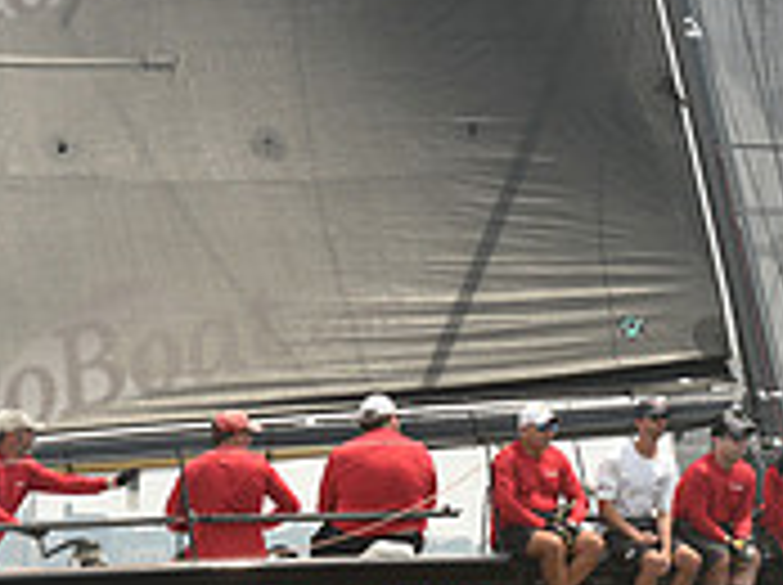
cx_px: 644
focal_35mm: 225
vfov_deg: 6.6
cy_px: 547
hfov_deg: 8.8
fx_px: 5082
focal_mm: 70
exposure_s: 1/800
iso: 250
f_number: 8
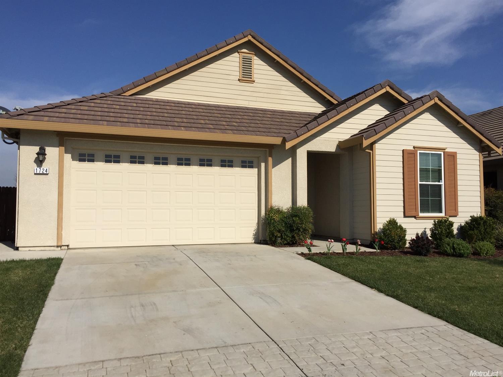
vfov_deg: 48.2
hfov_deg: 61.7
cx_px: 252
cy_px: 188
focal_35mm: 29
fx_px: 421
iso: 32
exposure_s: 1/4950
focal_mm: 4.15
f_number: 2.2
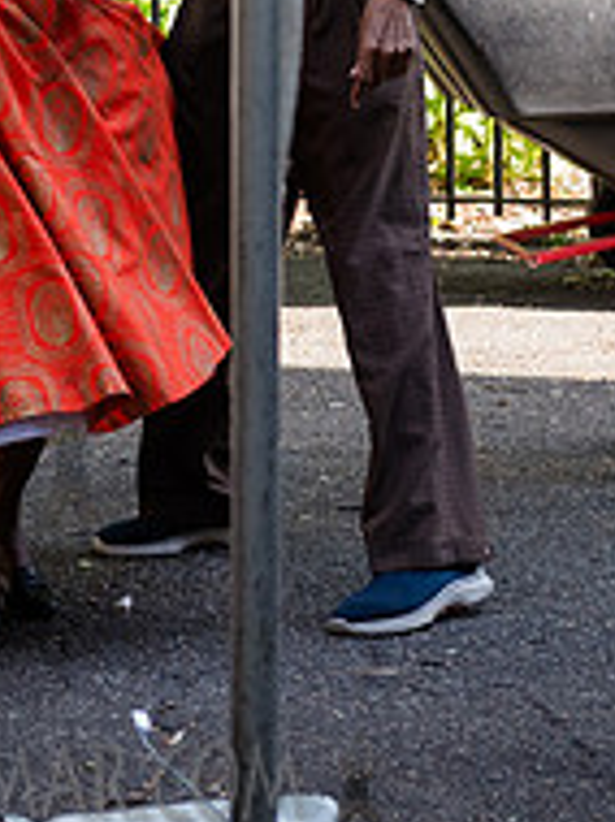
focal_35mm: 187
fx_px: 4440
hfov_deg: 7.9
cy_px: -39
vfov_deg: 10.5
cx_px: -99
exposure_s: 1/800
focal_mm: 55
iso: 800
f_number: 3.5
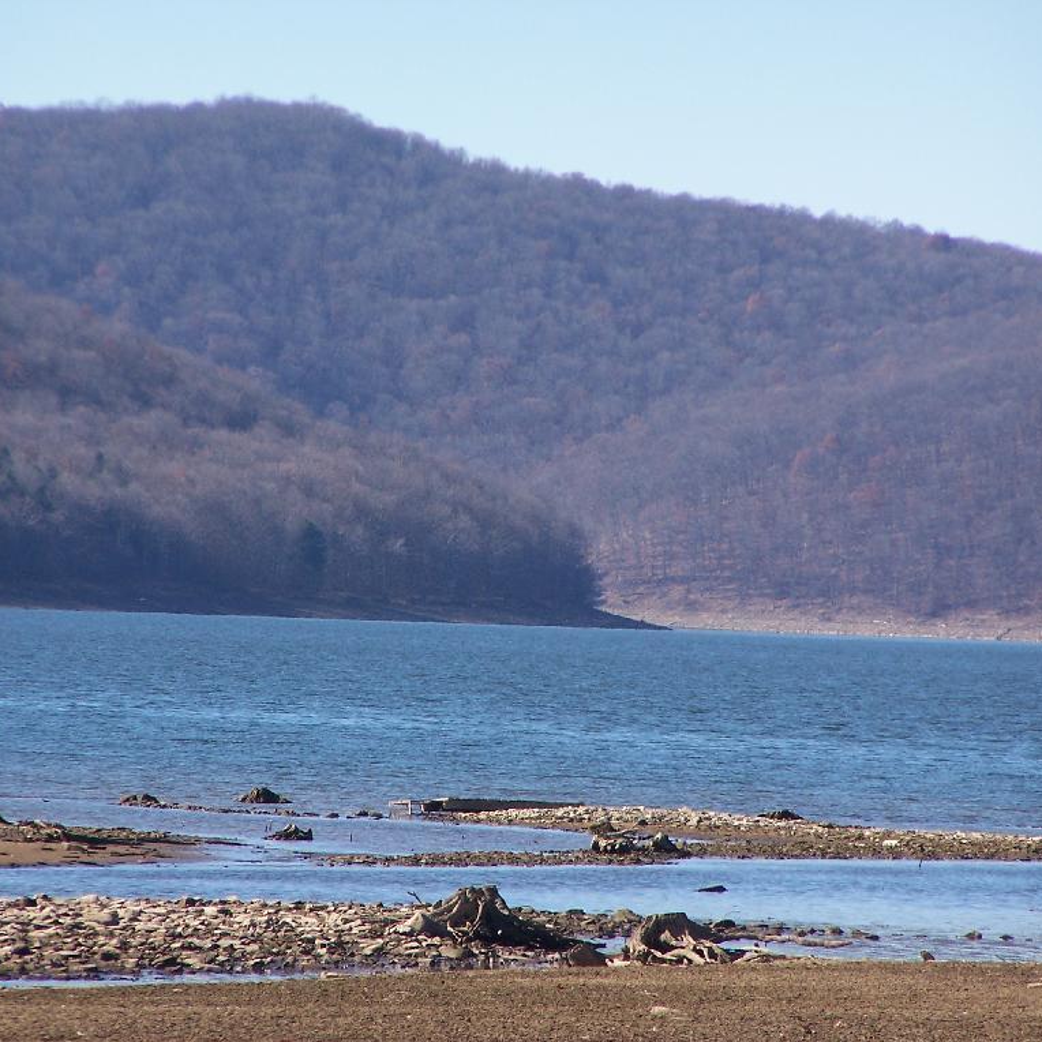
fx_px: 15325
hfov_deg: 3.9
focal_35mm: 450
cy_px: 521
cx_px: 556
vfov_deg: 3.9
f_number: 3.7
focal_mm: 63
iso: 100
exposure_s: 1/800
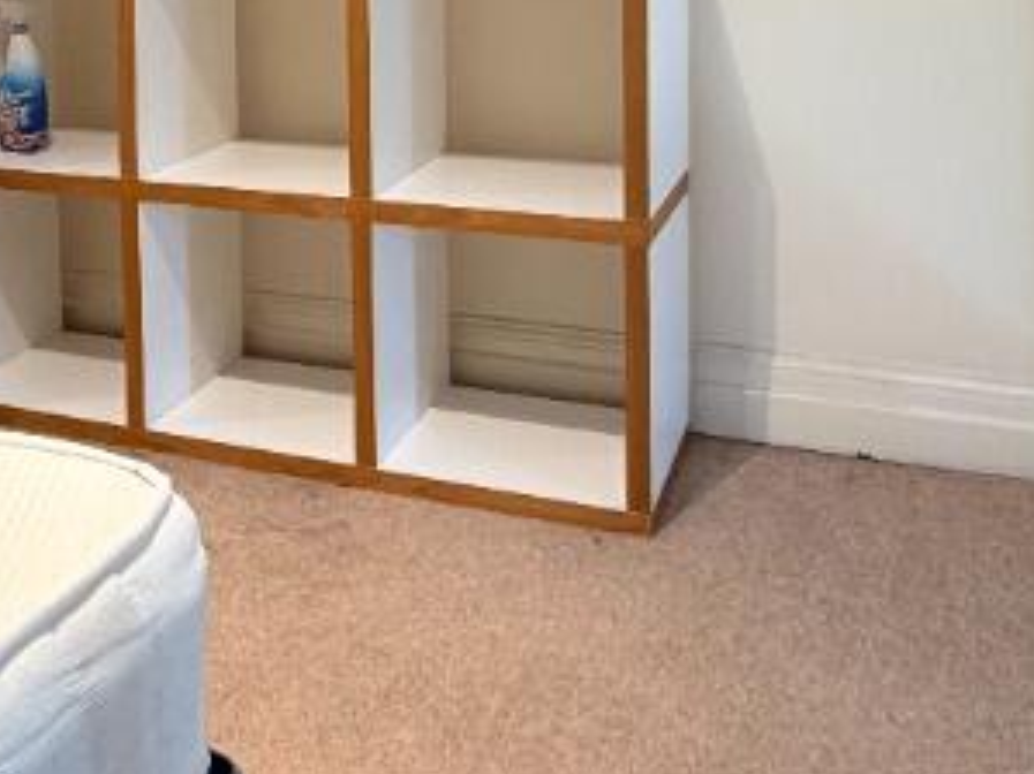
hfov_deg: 38.5
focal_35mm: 48
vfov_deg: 28.1
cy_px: -35
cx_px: 246
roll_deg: +1.4
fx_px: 1433
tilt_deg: -3.2
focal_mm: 2.22
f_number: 2.2
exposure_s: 1/50
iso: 200
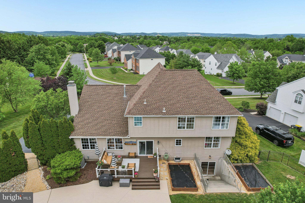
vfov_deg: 57.2
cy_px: 102
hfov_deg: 78.6
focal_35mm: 22
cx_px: 152
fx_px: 186
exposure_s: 1/2500
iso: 110
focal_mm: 8.4
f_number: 2.8
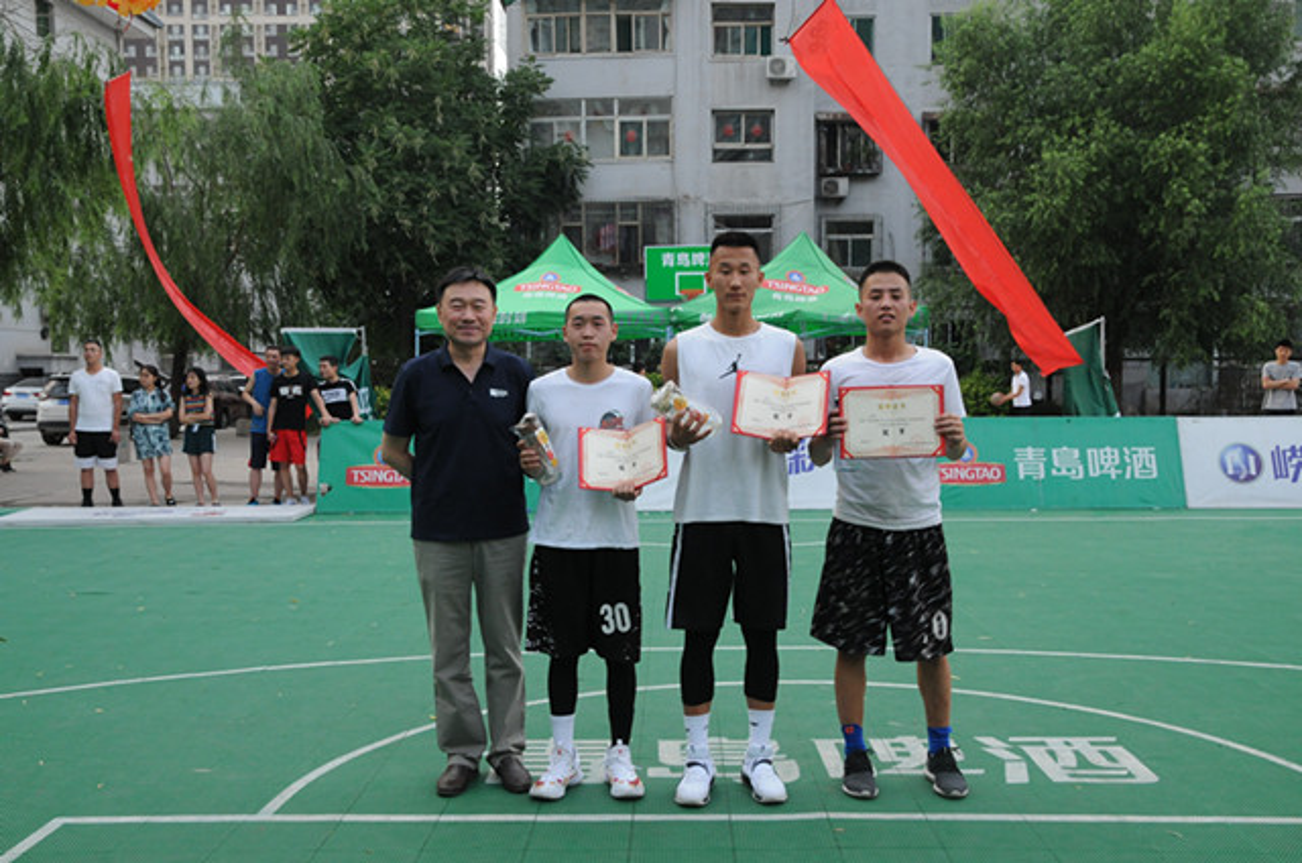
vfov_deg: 36.7
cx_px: 651
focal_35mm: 36
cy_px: 432
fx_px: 1299
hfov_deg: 53.2
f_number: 6.3
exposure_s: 1/160
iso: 800
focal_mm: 24
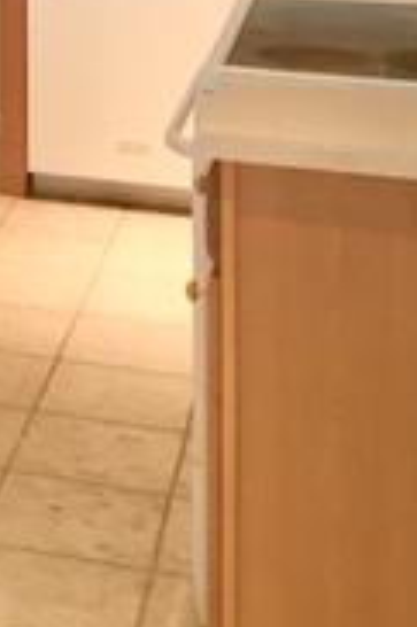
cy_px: -296
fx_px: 1845
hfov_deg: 11.8
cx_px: -365
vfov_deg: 17.5
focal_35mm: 106
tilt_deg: -0.1
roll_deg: -1.0
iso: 80
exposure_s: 1/30
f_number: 2.2
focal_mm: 4.15
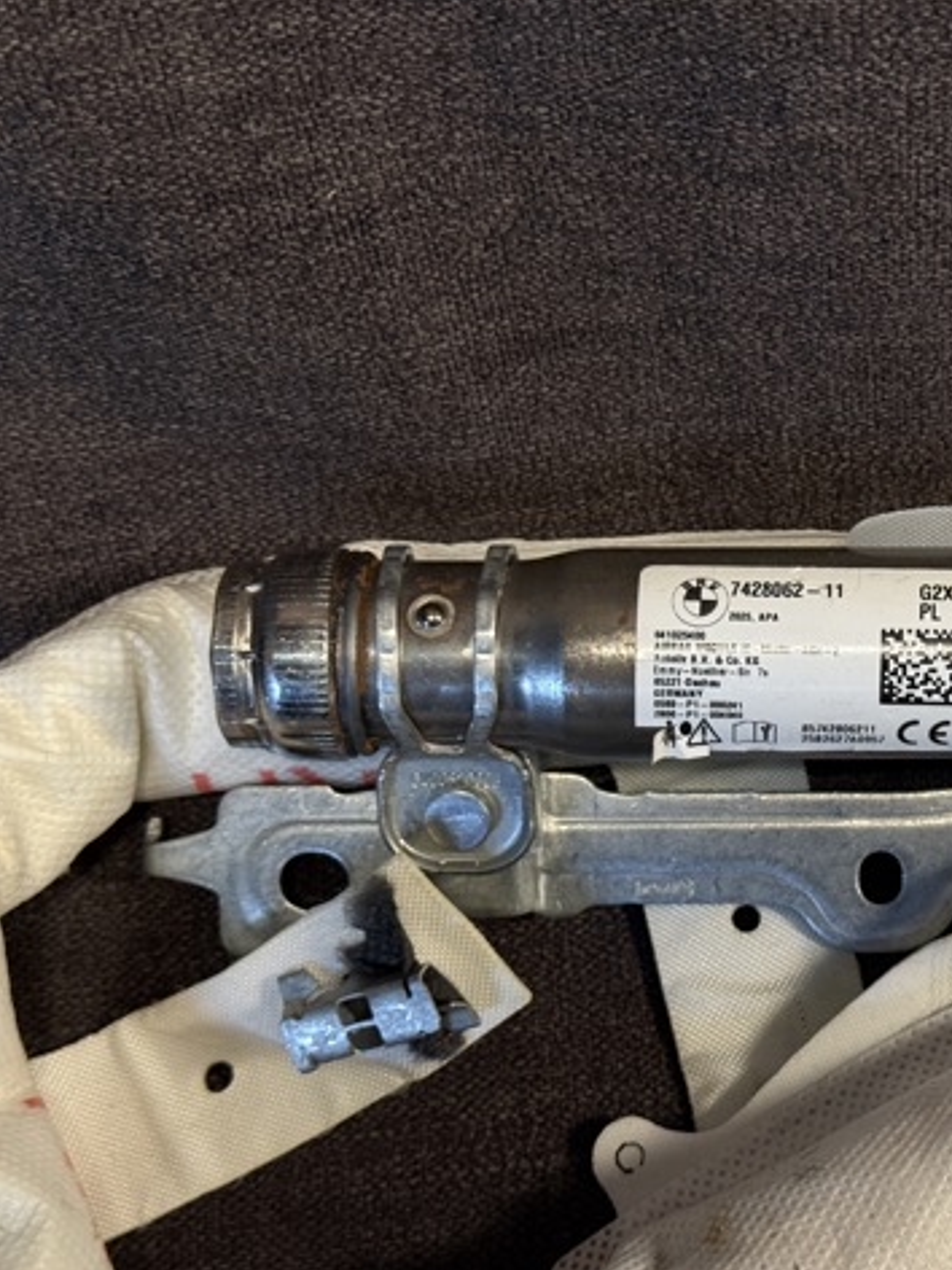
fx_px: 2383
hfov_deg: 22.1
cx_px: 858
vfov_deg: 29.8
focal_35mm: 65
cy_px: 631
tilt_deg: -64.5
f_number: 1.78
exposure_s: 1/60
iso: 160
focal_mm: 6.76
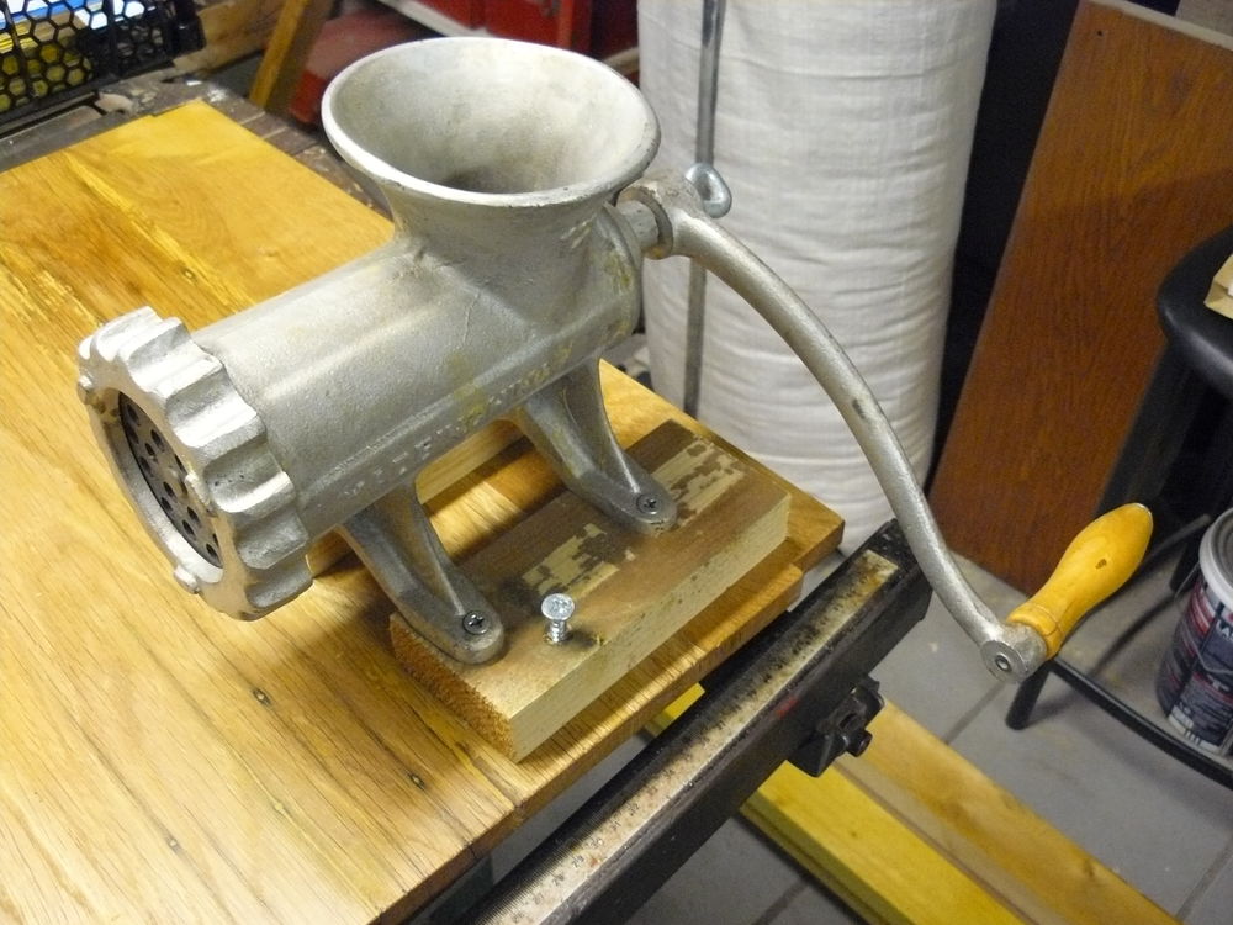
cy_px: 462
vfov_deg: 39.7
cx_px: 616
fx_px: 1282
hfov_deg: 51.4
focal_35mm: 36
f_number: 2.8
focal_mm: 6
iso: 400
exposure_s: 1/25
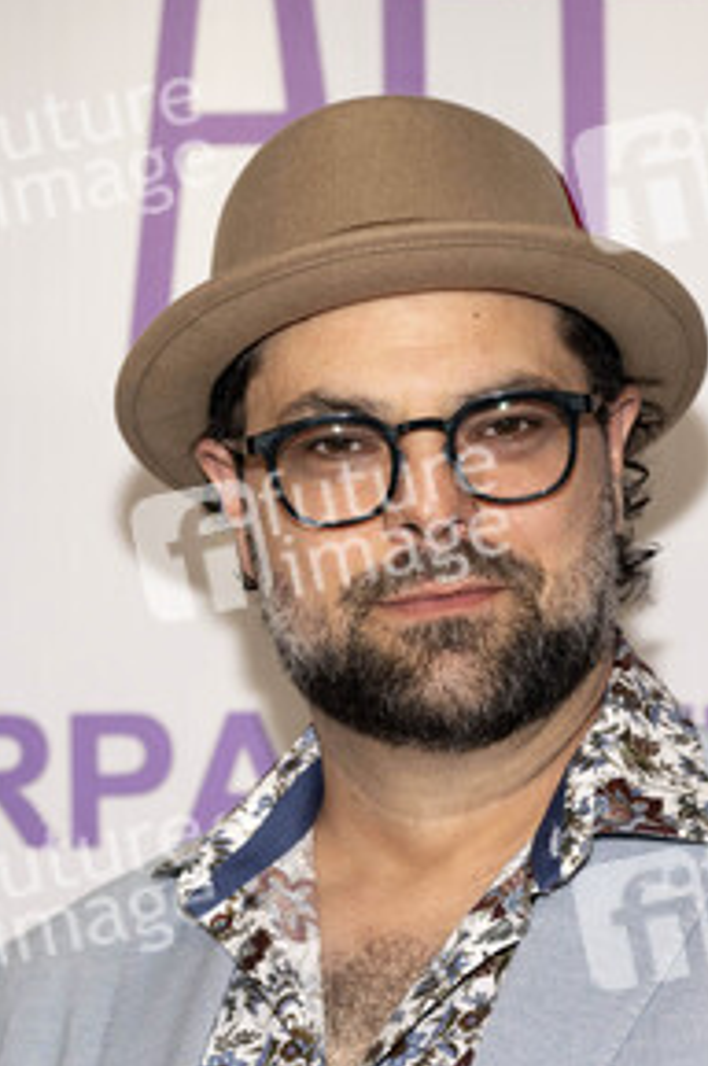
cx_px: 428
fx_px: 4908
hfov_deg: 8.2
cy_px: 719
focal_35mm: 166
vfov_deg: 12.4
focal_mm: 120
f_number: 6.3
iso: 800
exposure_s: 1/200
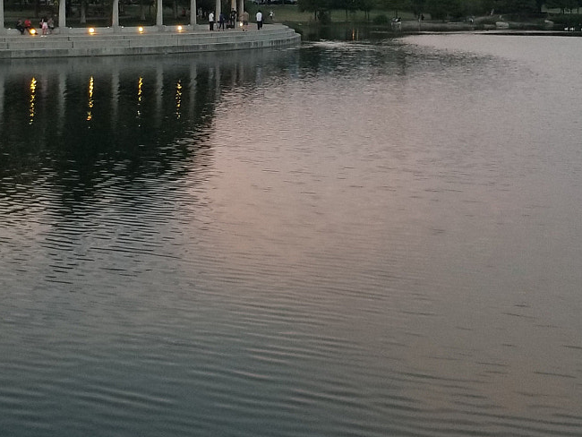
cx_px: 189
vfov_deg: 22.4
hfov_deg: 30.0
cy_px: 43
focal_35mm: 64
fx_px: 1076
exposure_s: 1/60
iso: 160
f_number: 1.7
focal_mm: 4.25
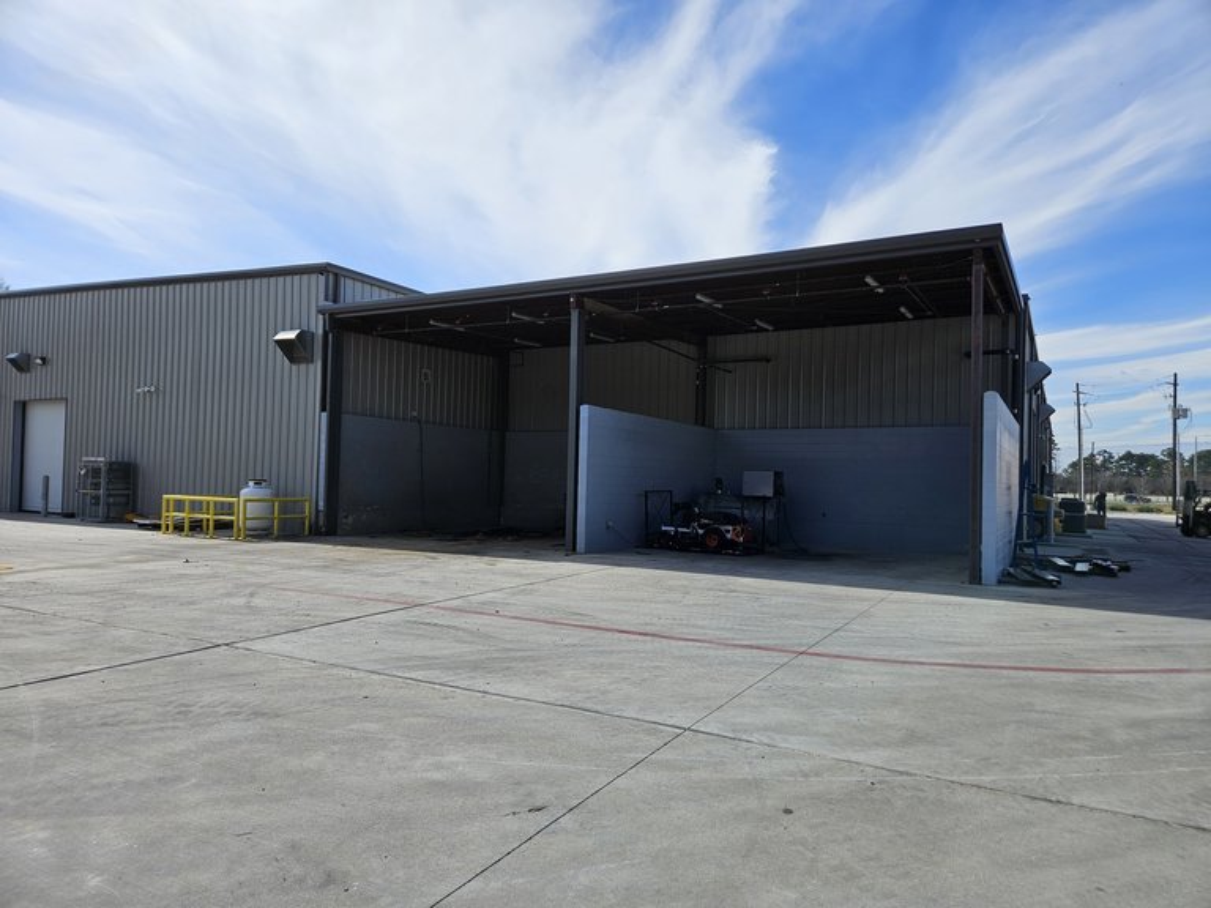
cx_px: 606
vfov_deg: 58.9
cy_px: 454
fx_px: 805
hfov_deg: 73.9
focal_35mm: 23
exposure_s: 1/2969
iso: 25
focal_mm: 5.4
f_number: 1.8
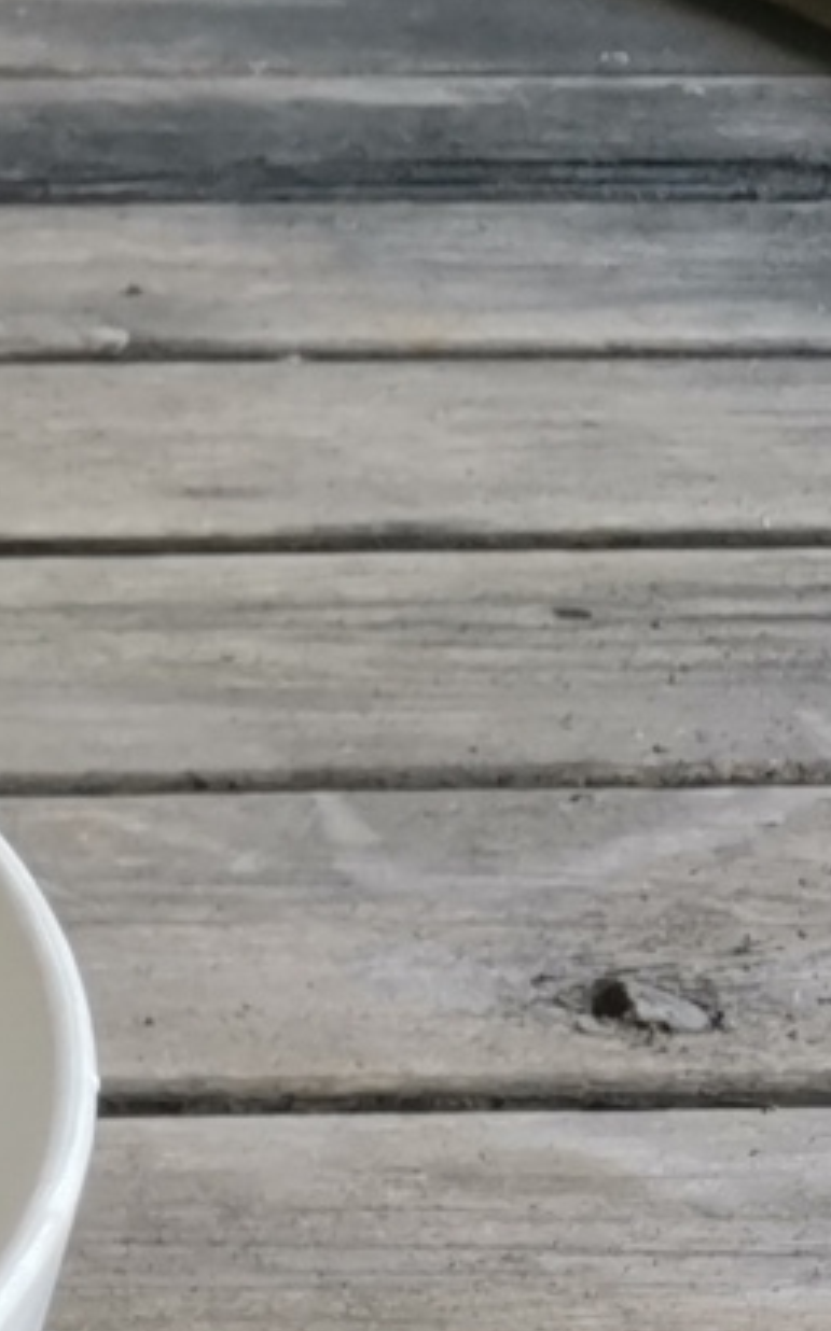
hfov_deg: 7.8
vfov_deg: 14.2
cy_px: 2051
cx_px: -1982
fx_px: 4971
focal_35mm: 137
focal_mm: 4.75
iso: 50
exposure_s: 1/120
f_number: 1.8
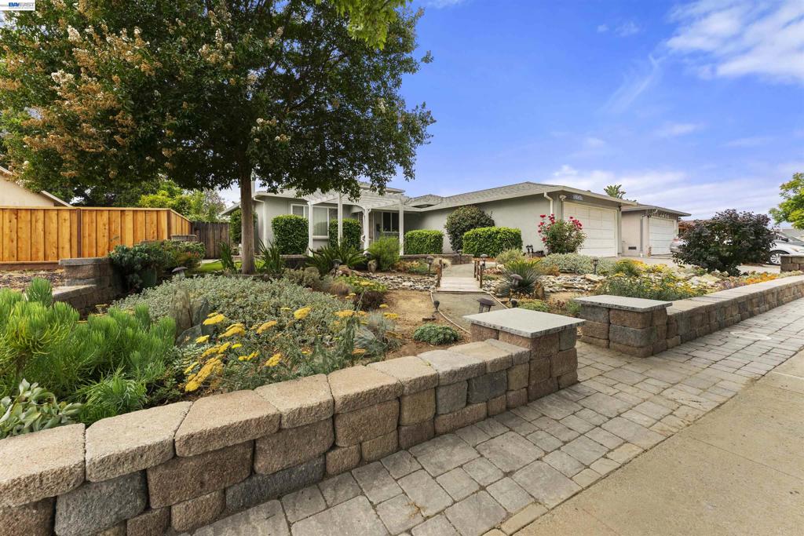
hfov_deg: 104.2
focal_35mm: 14
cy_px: 268
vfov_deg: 81.2
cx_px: 402
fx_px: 313
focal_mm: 14
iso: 500
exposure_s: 1/640
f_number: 8
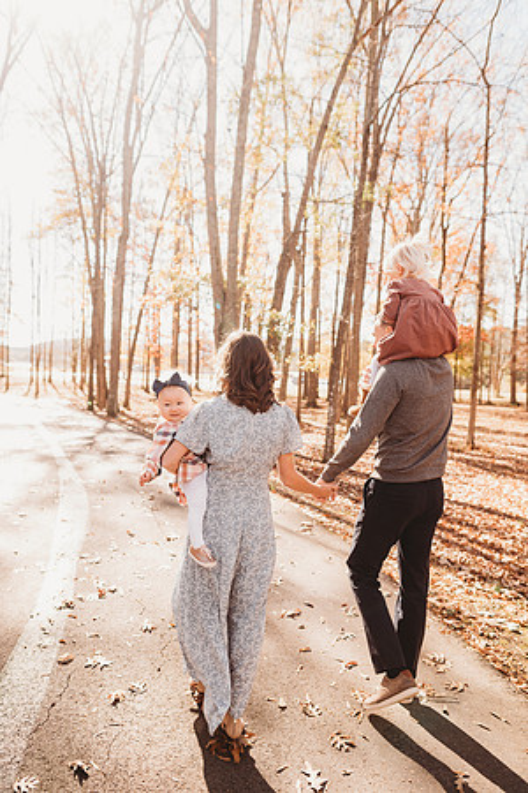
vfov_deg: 73.7
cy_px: 396
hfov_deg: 53.1
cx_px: 264
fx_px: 528
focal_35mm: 24
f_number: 2.8
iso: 100
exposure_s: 1/200
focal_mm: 24
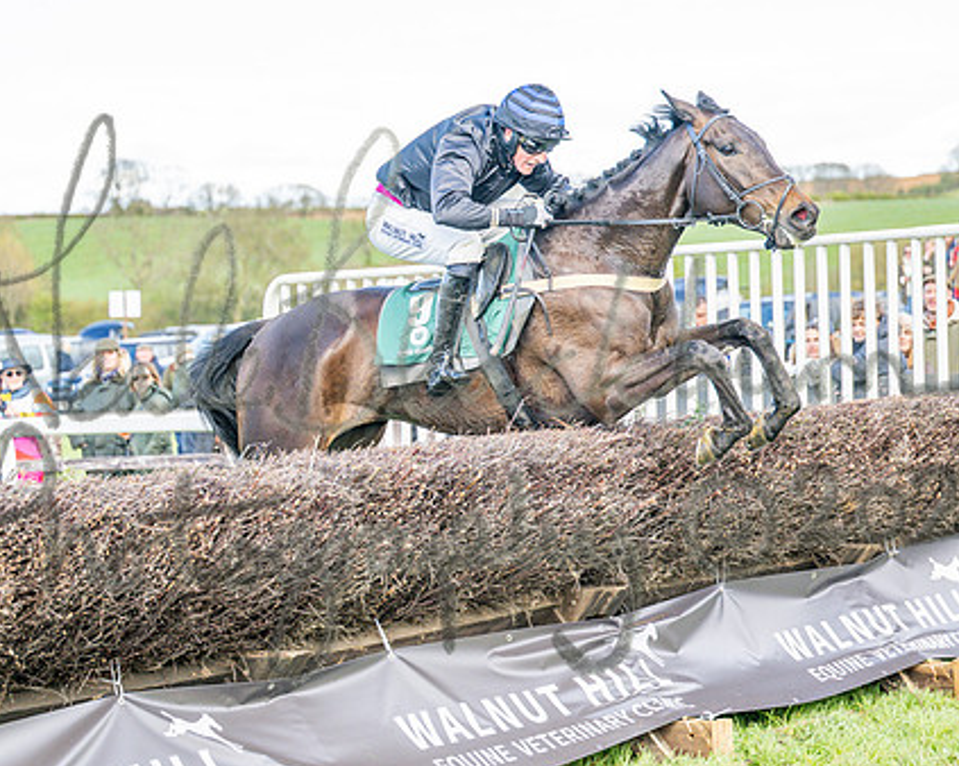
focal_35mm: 105
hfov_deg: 18.3
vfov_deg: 14.6
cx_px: 531
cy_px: 286
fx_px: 2979
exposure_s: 1/1600
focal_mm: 70
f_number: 2.8
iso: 400
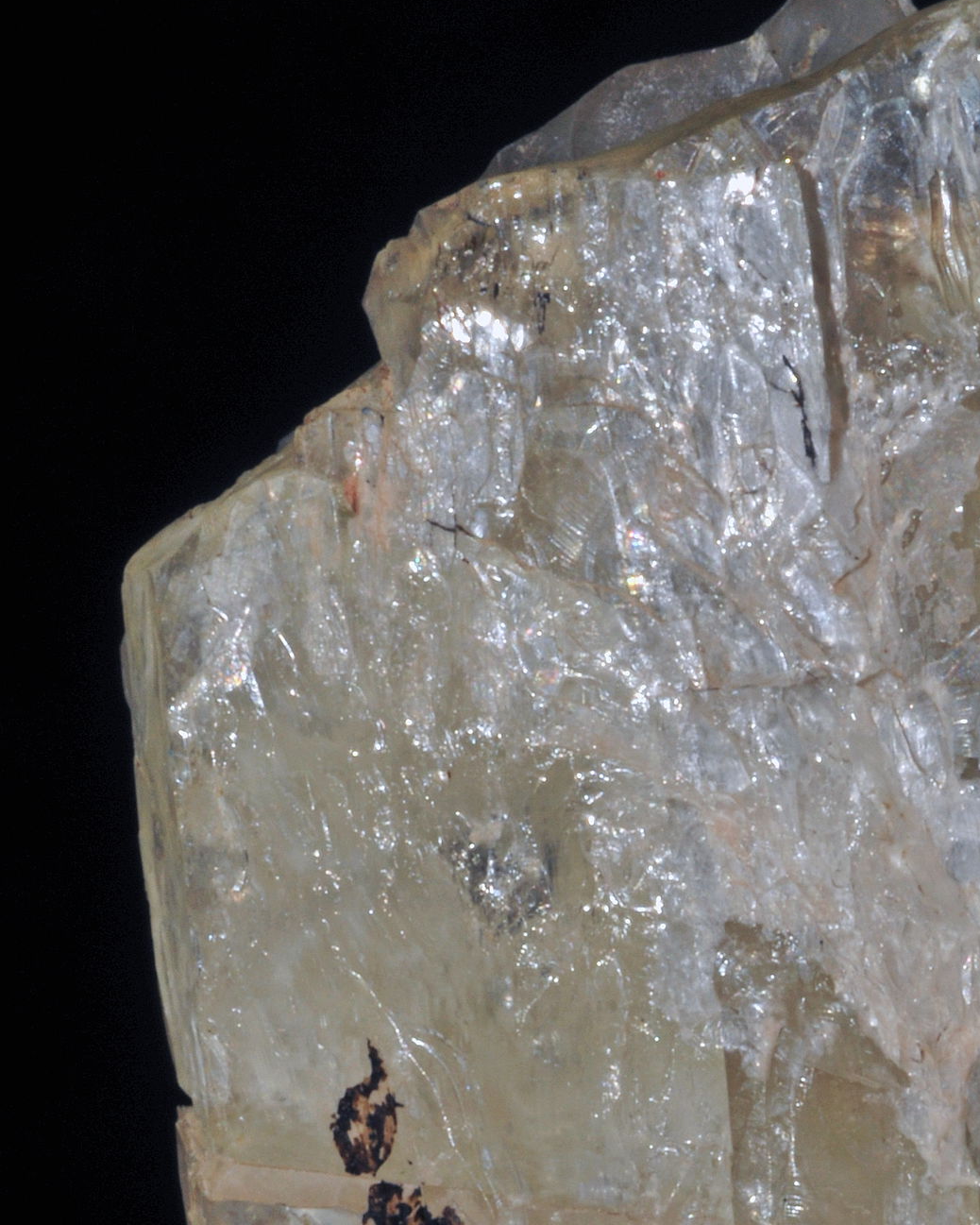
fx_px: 6814
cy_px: 958
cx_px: 831
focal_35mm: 188
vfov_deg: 10.2
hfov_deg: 8.2
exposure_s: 1/60
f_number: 40
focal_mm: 60
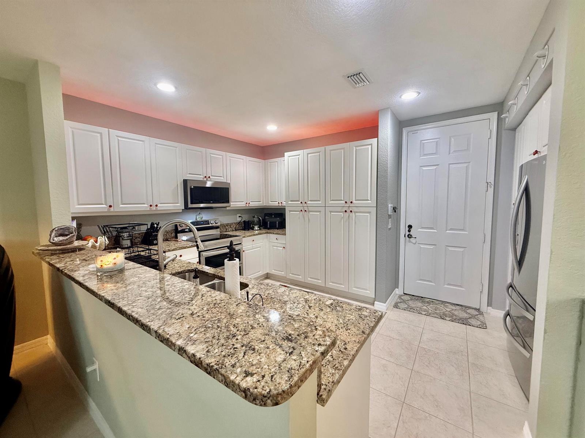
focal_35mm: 14
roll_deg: +0.7
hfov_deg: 102.1
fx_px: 237
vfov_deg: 85.7
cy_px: 219
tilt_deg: -4.3
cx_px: 292
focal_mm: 2.22
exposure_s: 1/120
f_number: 2.2
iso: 200
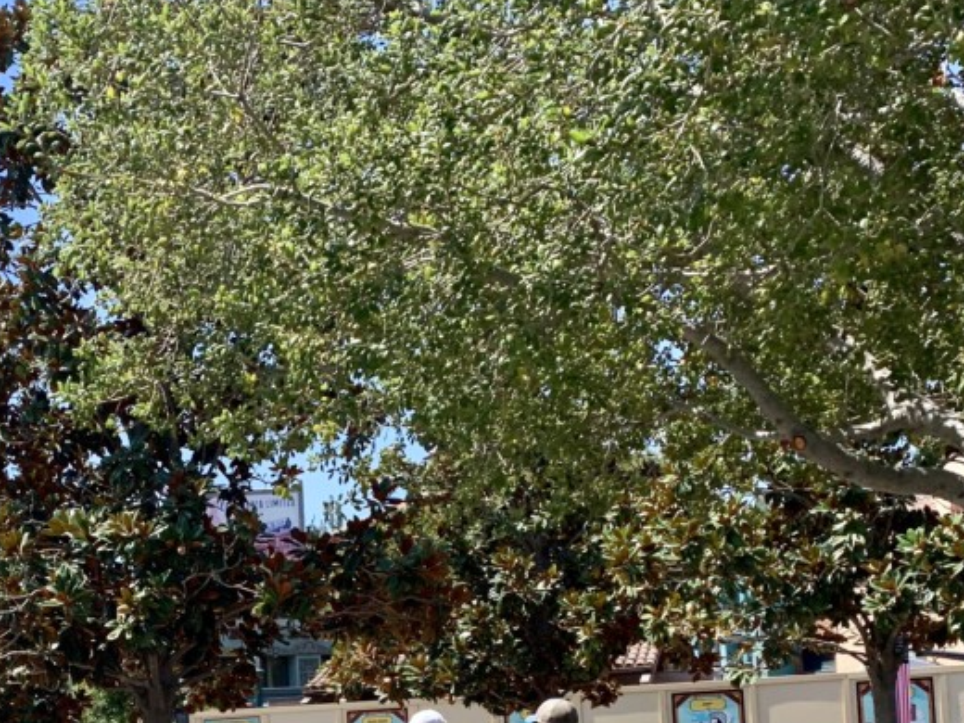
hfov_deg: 31.4
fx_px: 1671
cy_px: 699
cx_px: 198
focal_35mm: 60
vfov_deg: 23.5
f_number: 1.8
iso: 25
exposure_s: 1/1350
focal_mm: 4.25
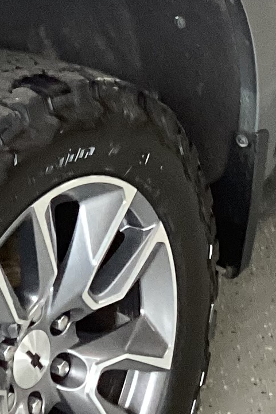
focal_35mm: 146
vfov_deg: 13.5
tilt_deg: -15.5
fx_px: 1678
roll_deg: +2.6
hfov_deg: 9.2
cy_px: -150
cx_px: -84
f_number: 2.4
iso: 200
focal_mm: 3.3
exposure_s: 1/60
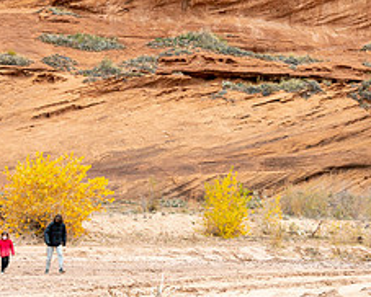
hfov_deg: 18.6
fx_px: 1132
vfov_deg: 14.8
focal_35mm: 103
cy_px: 41
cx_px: 230
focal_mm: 43
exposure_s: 1/800
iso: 400
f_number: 4
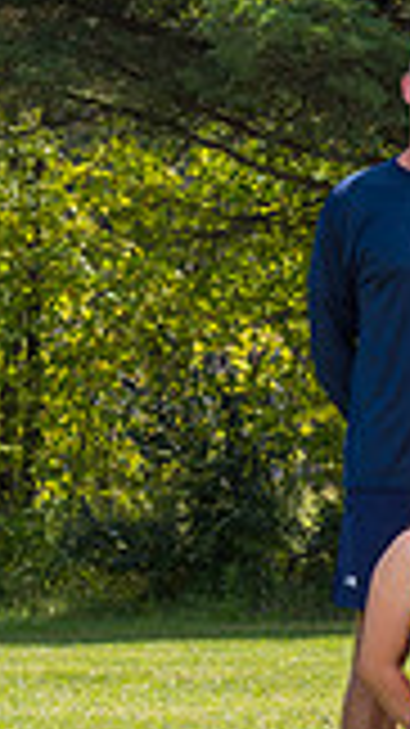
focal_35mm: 226
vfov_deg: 9.5
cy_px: 420
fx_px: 4373
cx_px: 1215
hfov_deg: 5.1
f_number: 7.1
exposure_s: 1/250
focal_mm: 52
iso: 200
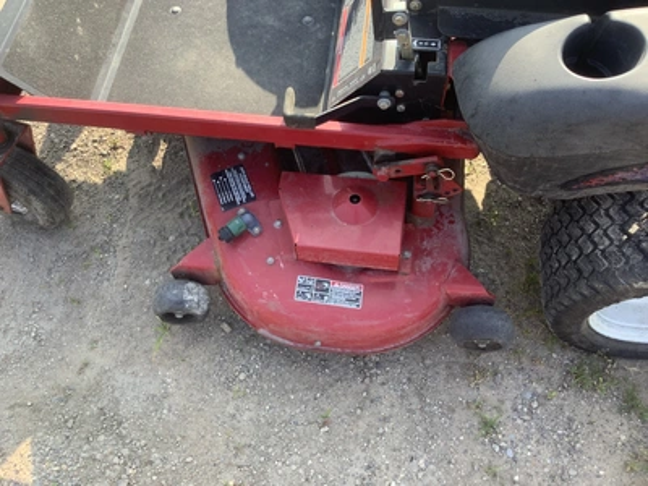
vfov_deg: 45.4
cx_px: 324
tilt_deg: -62.3
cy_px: 243
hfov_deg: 58.4
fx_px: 580
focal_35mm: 31
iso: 25
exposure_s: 1/124
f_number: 2.4
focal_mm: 3.3
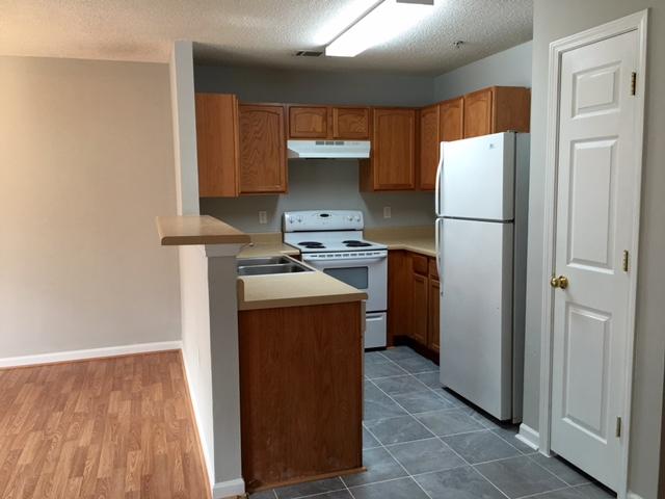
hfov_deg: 61.7
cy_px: 250
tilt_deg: -6.3
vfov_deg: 48.2
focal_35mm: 29
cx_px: 332
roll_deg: +0.6
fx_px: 557
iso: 32
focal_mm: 4.15
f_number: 2.2
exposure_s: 1/15
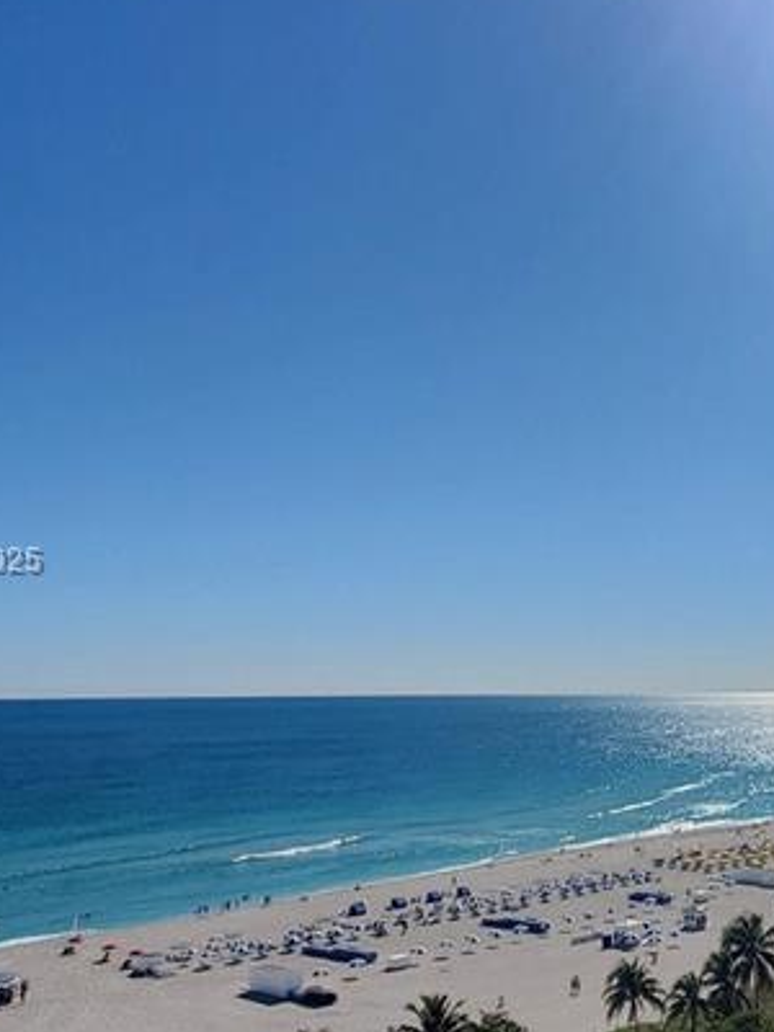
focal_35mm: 39
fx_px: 1163
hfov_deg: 34.3
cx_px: 730
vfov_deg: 47.8
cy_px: 562
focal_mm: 1.8
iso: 50
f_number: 2.2
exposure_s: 1/3290
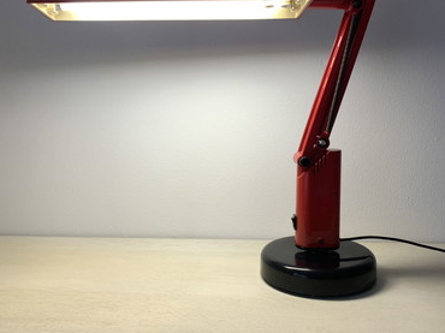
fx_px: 462
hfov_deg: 51.4
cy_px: 149
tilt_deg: -8.1
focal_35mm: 36
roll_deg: +0.7
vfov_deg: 39.6
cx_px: 227
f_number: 1.8
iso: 64
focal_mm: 4.25
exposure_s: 1/100
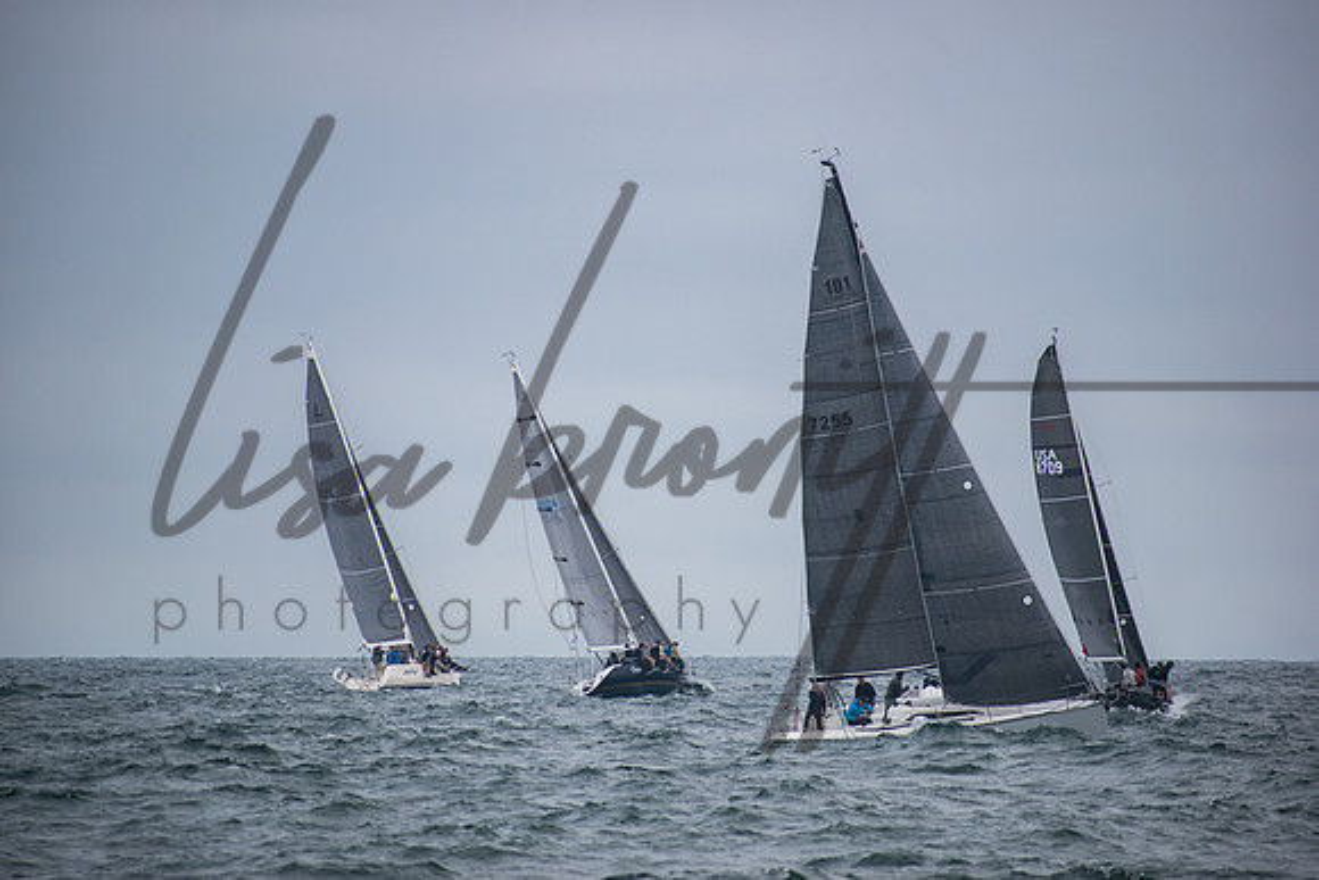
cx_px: 660
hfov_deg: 6.2
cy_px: 440
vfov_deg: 4.2
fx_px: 12093
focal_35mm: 330
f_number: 5.6
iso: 400
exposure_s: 1/500
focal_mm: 220
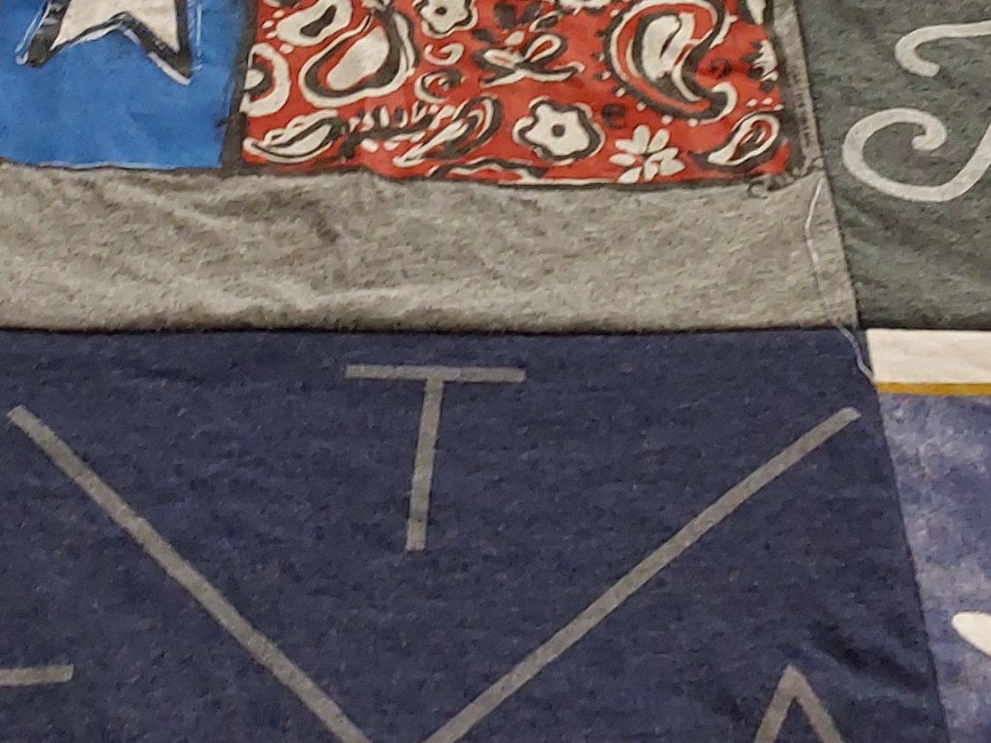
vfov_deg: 17.5
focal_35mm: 82
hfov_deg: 23.8
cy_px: -43
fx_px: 2347
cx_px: 389
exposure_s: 1/50
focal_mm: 2.91
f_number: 1.9
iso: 125
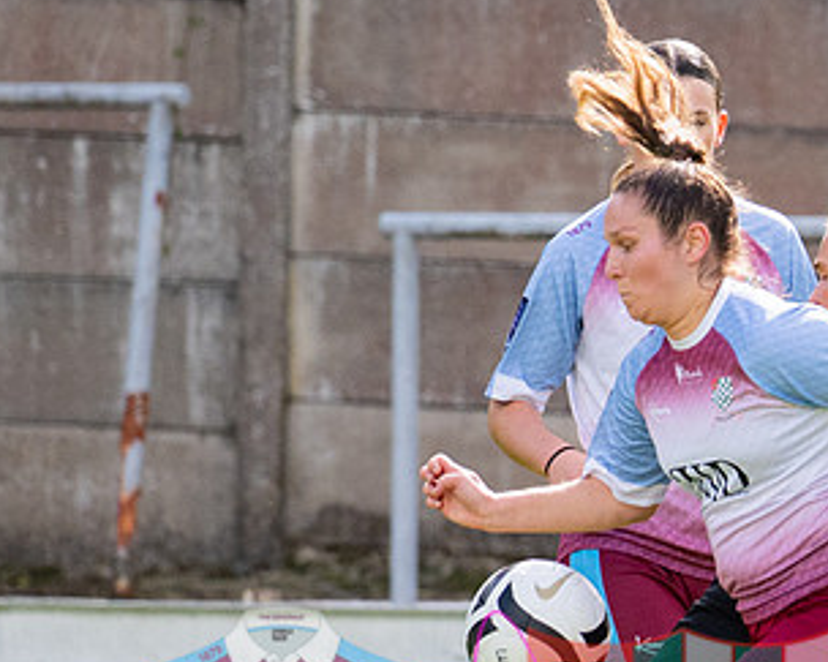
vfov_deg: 0.8
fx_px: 47746
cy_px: 602
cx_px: 1344
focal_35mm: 1949
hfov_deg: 1.0
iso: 400
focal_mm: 400
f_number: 4.5
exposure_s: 1/1250
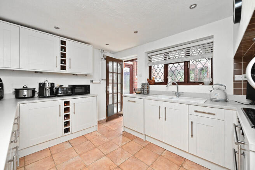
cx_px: 128
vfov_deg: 81.1
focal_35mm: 14
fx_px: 99
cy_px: 85
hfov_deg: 104.3
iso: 400
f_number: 5.6
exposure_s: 1/80
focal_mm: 14
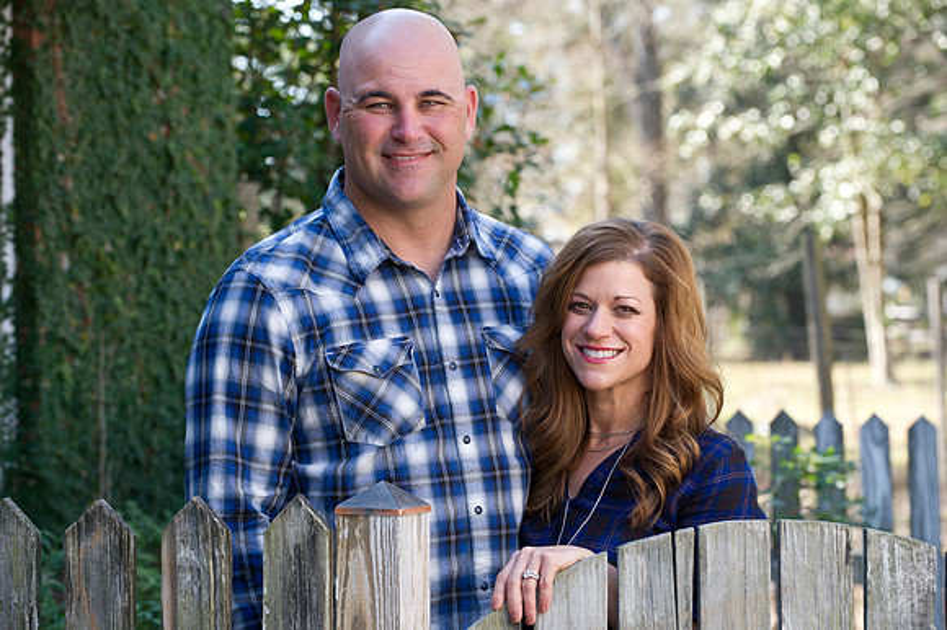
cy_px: 315
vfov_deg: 11.0
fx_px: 3286
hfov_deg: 16.4
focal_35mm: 125
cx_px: 474
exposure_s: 1/125
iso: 400
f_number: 5.6
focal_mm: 125
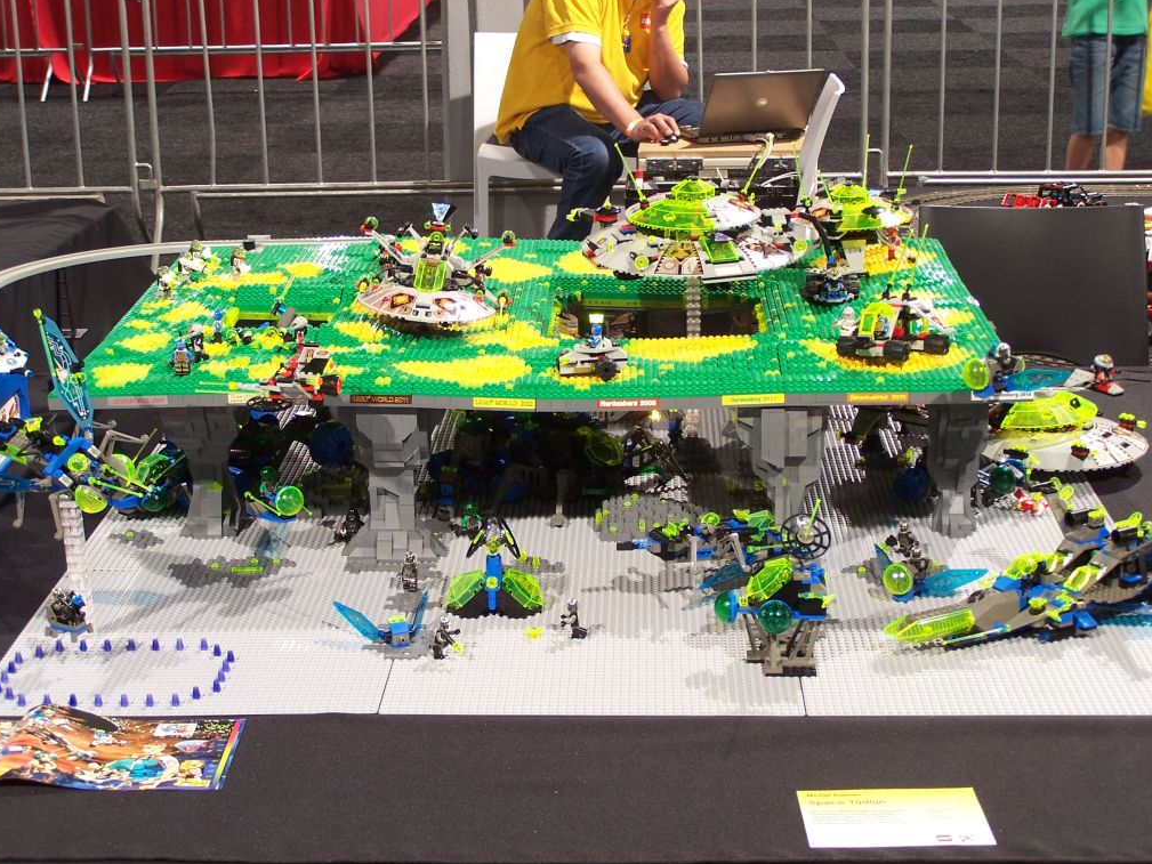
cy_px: 431
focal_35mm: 68
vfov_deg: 21.6
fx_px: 2263
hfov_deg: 28.6
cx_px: 569
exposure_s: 1/2
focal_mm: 11.1
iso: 80
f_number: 3.2
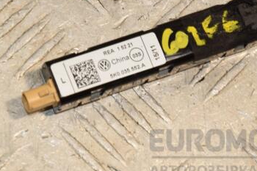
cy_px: 43
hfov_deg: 7.6
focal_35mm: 270
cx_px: 136
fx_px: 1925
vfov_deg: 5.1
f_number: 10
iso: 800
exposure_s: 1/200
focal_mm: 105
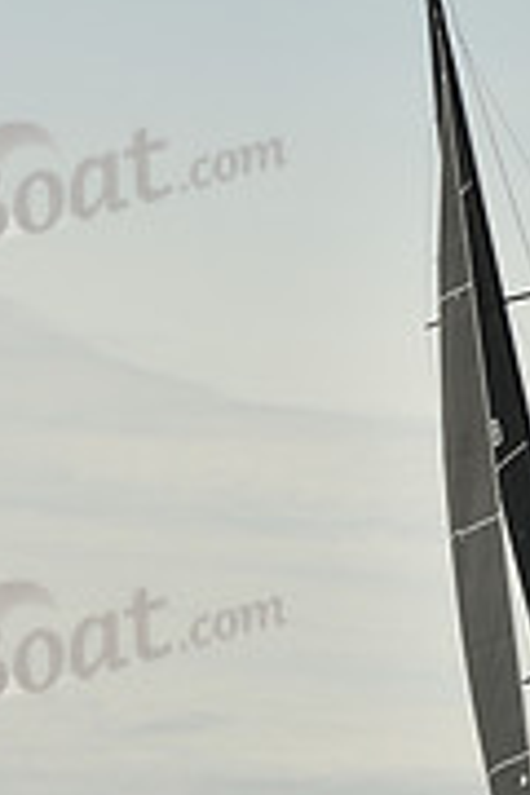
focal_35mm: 315
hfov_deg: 4.4
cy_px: 384
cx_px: 515
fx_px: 6956
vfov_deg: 6.5
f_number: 10
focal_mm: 98
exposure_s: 1/800
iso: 250
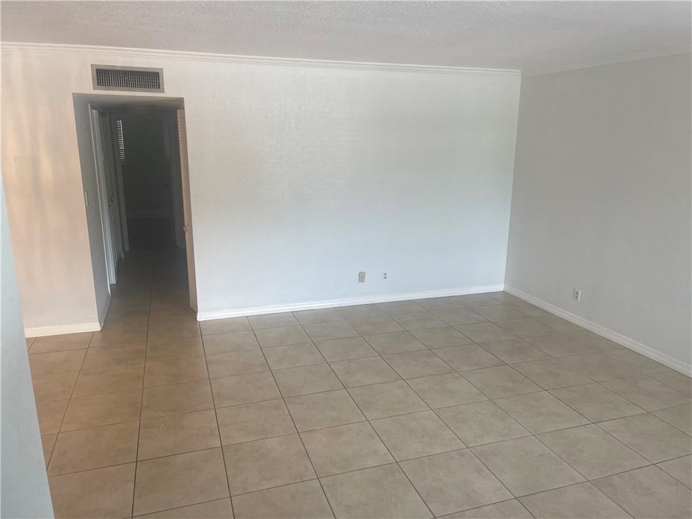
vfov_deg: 53.1
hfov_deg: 67.3
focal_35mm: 26
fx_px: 520
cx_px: 346
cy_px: 260
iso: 80
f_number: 1.6
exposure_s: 1/60
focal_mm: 5.1
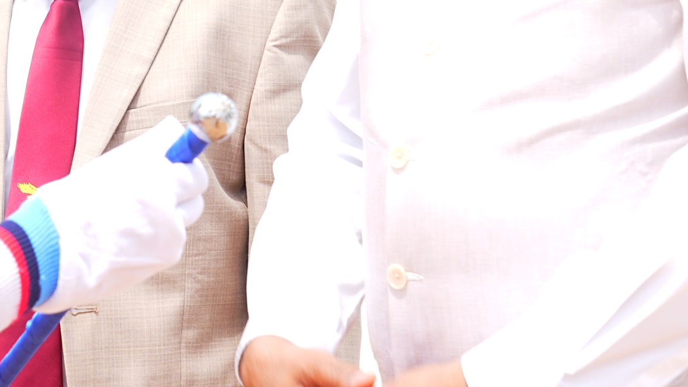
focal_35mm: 164
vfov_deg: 7.4
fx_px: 2992
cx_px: 198
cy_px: -16
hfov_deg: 13.1
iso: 50
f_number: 6.3
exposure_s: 1/125
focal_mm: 49
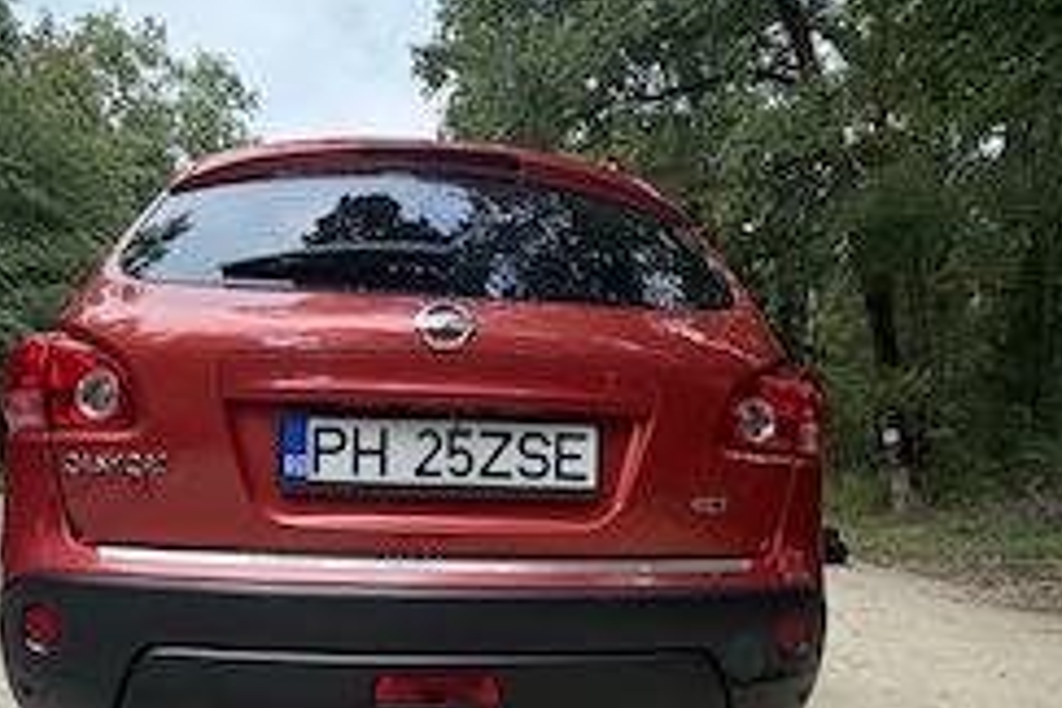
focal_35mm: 24
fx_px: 708
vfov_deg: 50.7
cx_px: 472
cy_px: 538
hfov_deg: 73.5
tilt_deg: -5.4
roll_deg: -1.0
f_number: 2.2
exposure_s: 1/121
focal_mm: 2.22
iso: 80
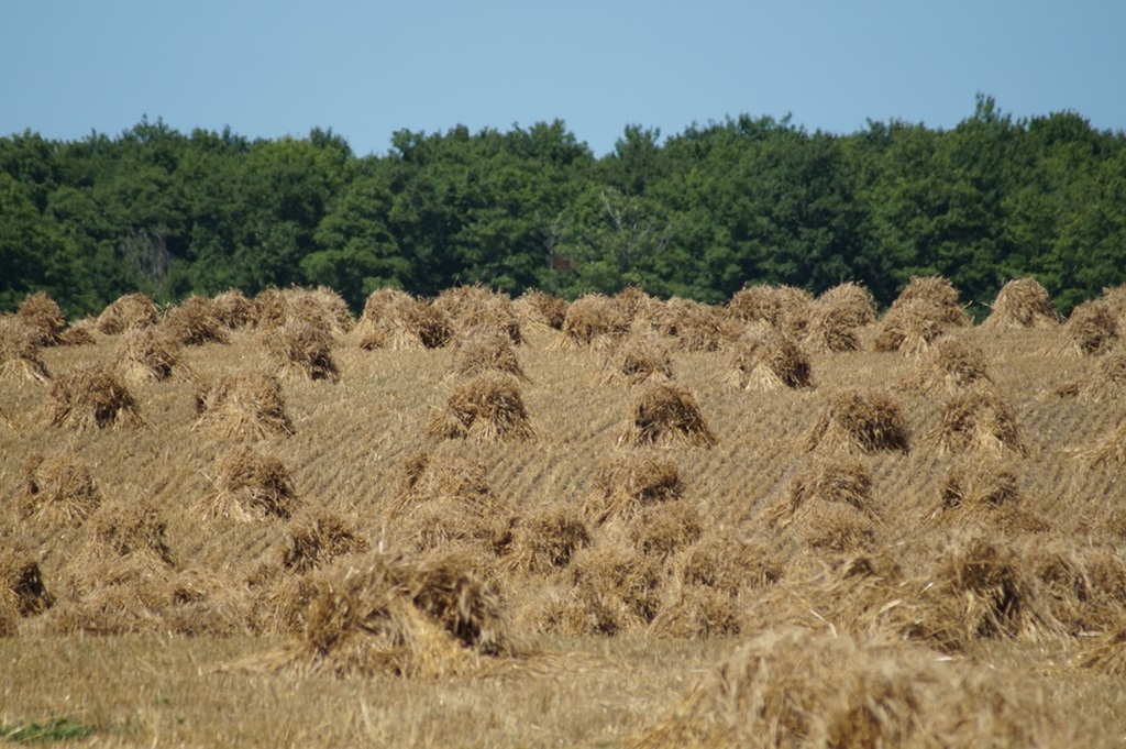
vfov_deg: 3.1
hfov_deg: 4.6
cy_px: 374
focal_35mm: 450
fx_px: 14063
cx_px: 563
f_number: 5.6
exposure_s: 1/500
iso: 100
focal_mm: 300
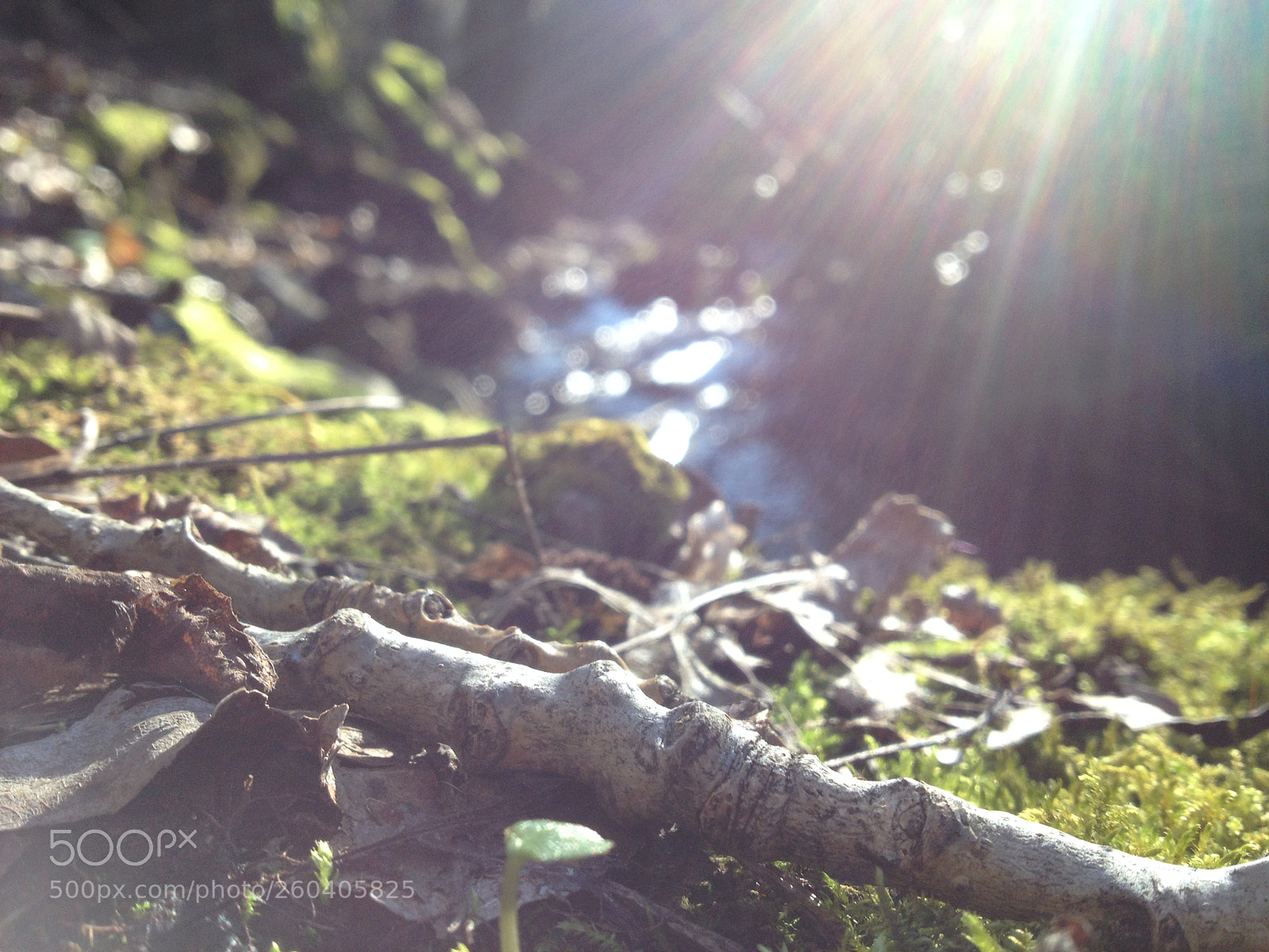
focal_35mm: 35
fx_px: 1283
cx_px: 634
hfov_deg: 52.6
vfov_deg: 40.7
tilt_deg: -21.0
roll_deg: -2.9
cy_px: 476
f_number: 2.4
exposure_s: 1/222
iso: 50
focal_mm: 4.28
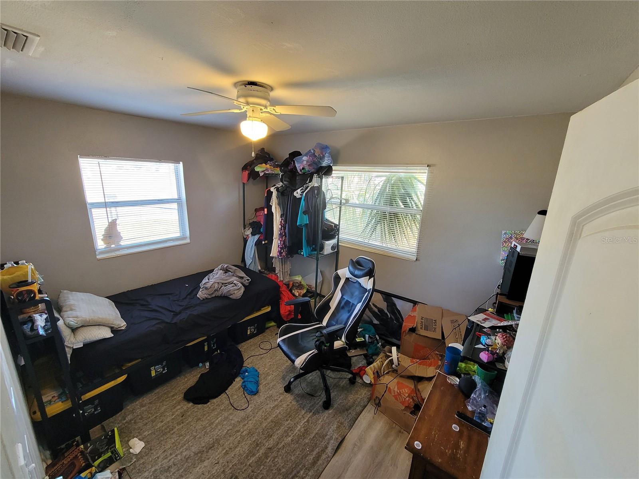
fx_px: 240
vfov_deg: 89.9
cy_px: 240
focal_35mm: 13
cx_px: 320
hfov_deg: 106.2
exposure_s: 1/60
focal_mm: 2.2
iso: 200
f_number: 2.2
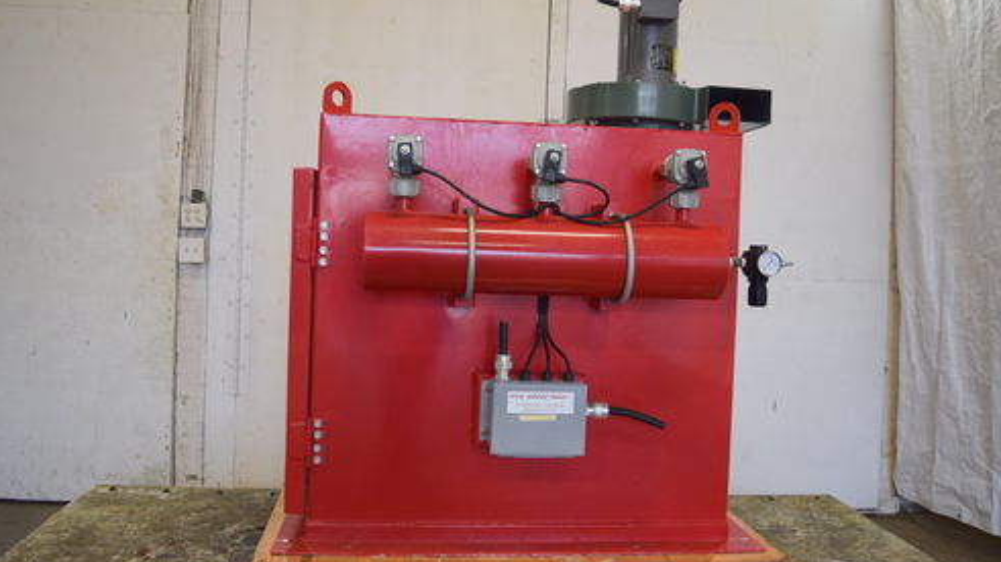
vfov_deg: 36.6
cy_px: 241
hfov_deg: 61.0
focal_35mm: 32
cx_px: 502
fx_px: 849
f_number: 4
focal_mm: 20
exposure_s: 1/60
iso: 400
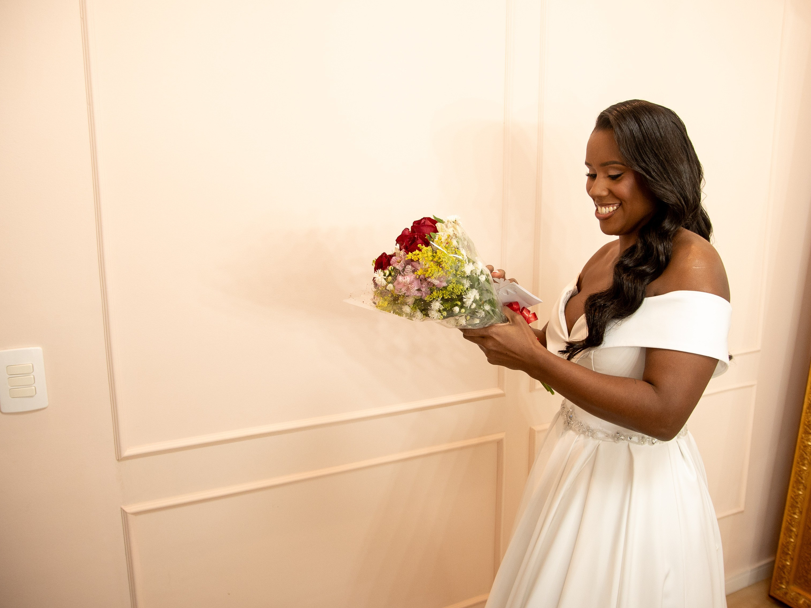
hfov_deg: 63.2
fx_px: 656
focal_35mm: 28
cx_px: 456
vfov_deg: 49.7
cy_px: 306
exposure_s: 1/200
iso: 800
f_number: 3.2
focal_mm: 17
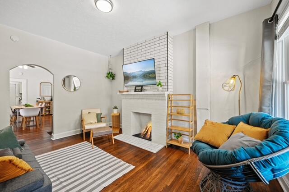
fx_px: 112
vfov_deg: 81.1
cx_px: 144
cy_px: 96
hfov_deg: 104.3
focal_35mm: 14
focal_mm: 14
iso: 400
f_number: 8
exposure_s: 1/10
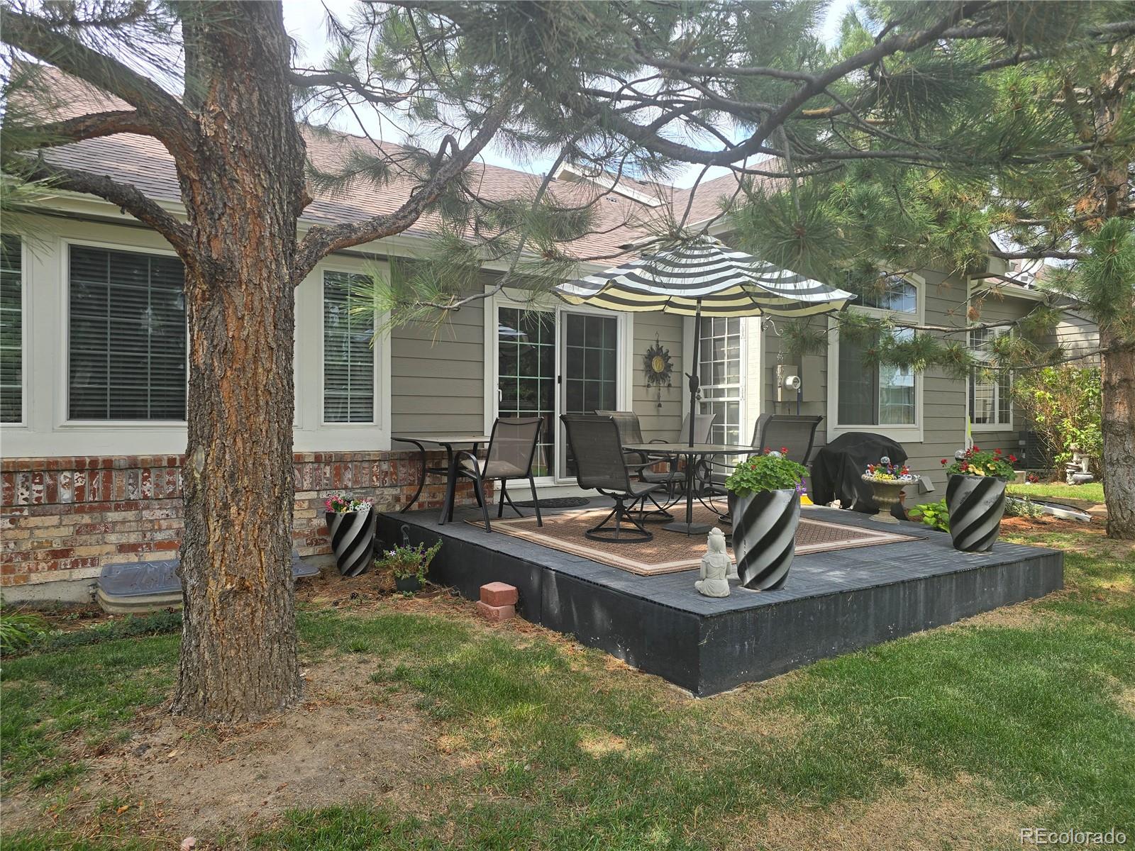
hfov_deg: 73.9
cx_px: 568
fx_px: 754
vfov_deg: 58.9
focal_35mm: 23
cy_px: 426
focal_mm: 6.3
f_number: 1.7
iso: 12
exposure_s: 1/254
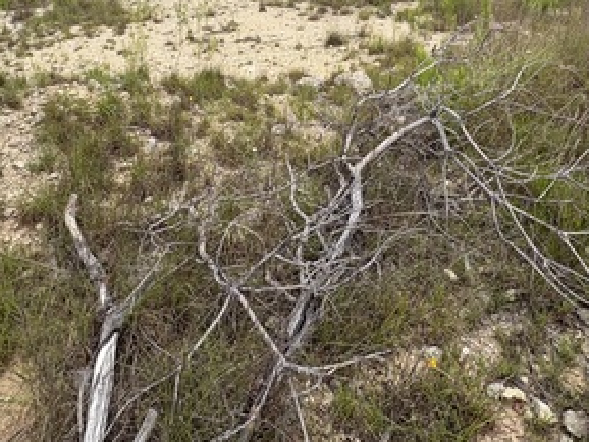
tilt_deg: -17.9
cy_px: 24
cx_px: 318
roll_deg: -1.7
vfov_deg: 41.0
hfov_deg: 58.3
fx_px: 528
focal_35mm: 31
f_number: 2.2
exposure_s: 1/1832
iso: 50
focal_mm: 2.22
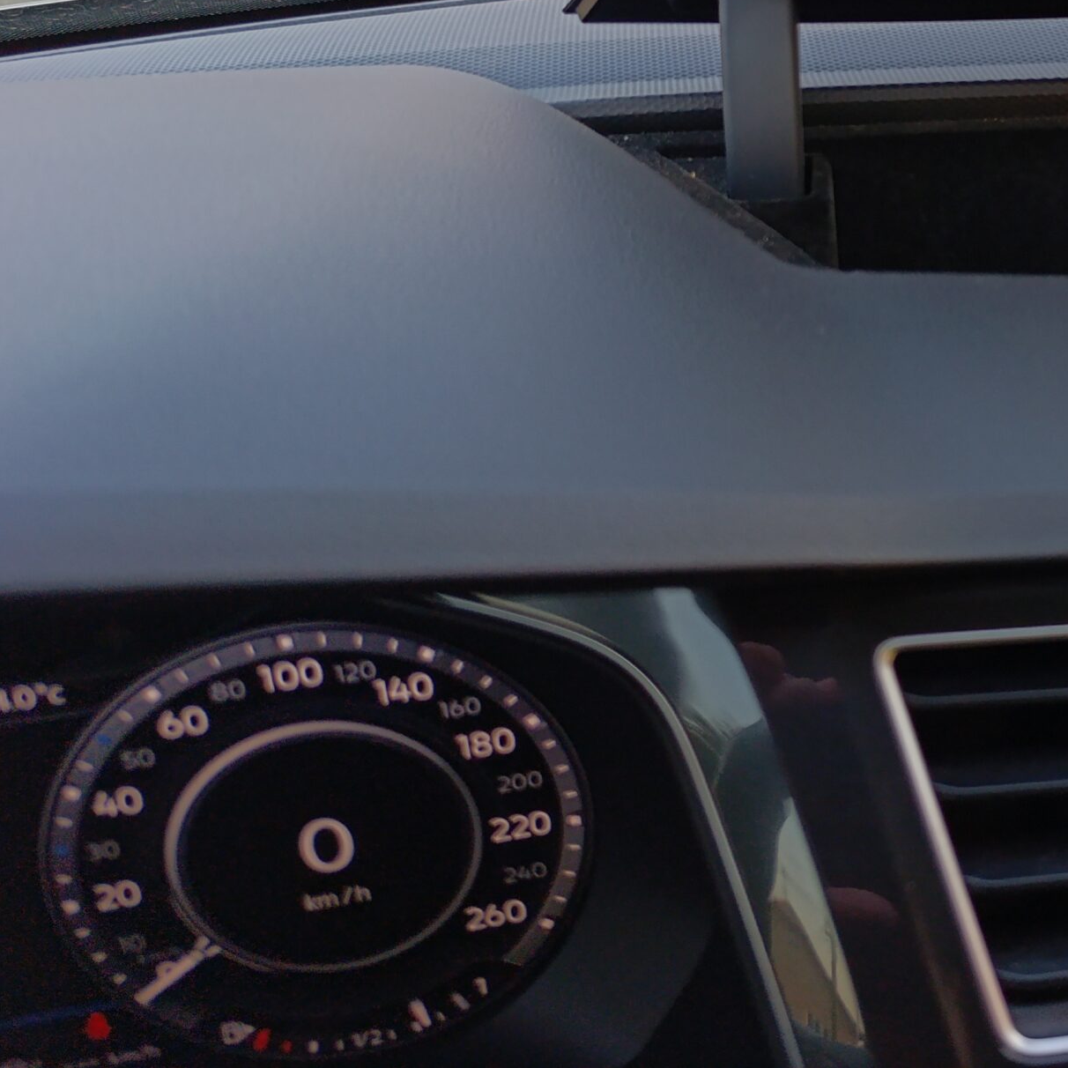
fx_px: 1501
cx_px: 1085
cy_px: 219
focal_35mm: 43
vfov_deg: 37.8
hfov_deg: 35.2
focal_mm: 6.14
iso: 125
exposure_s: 1/100
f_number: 1.6
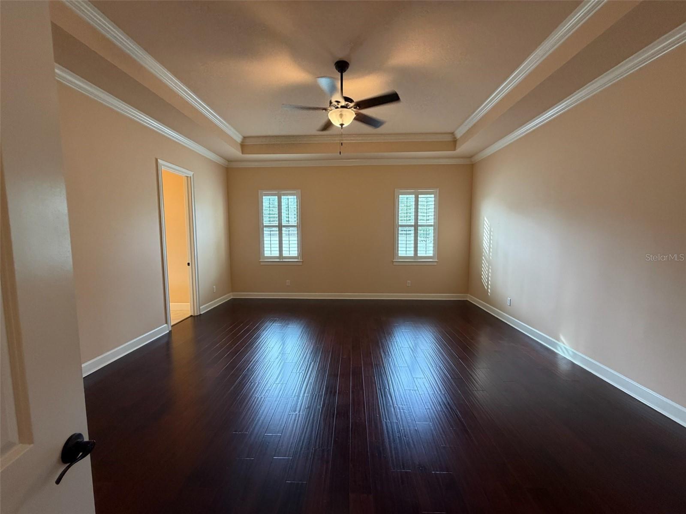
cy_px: 257
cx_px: 343
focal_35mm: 14
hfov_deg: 102.1
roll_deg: +0.4
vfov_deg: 85.7
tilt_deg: -4.6
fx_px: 277
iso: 320
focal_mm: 2.22
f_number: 2.2
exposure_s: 1/60
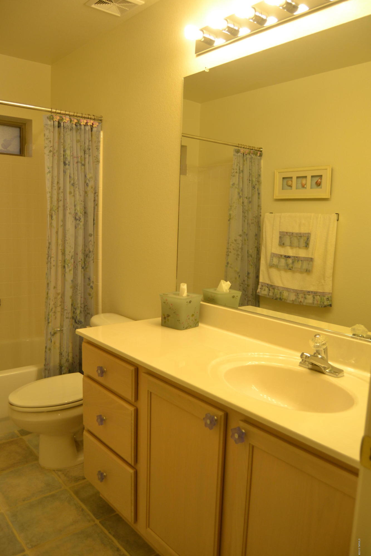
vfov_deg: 67.4
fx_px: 417
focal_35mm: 27
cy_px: 278
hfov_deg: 47.9
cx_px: 186
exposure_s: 1/100
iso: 400
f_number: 4
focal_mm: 18
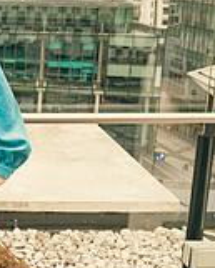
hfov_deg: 15.7
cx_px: -192
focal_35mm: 81
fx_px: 644
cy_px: 102
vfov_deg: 23.5
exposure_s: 1/250
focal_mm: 24
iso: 320
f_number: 6.3
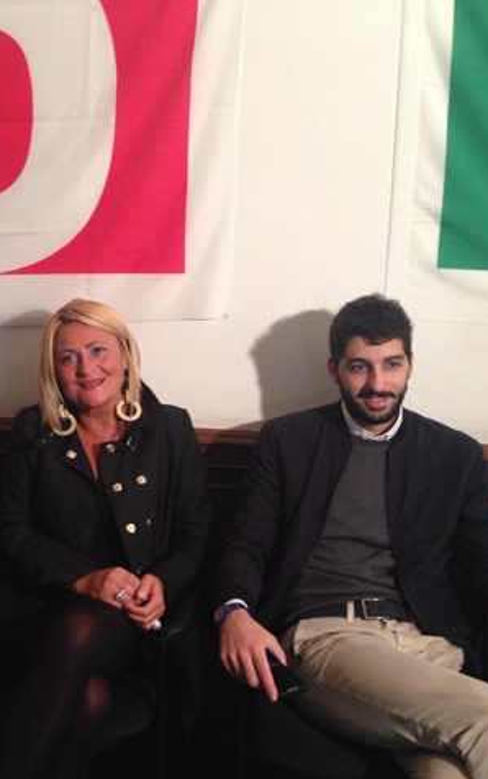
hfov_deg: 27.1
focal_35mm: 47
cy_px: 391
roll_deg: -0.6
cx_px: 116
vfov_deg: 42.6
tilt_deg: -9.3
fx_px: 999
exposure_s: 1/20
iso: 160
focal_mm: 4.12
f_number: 2.4
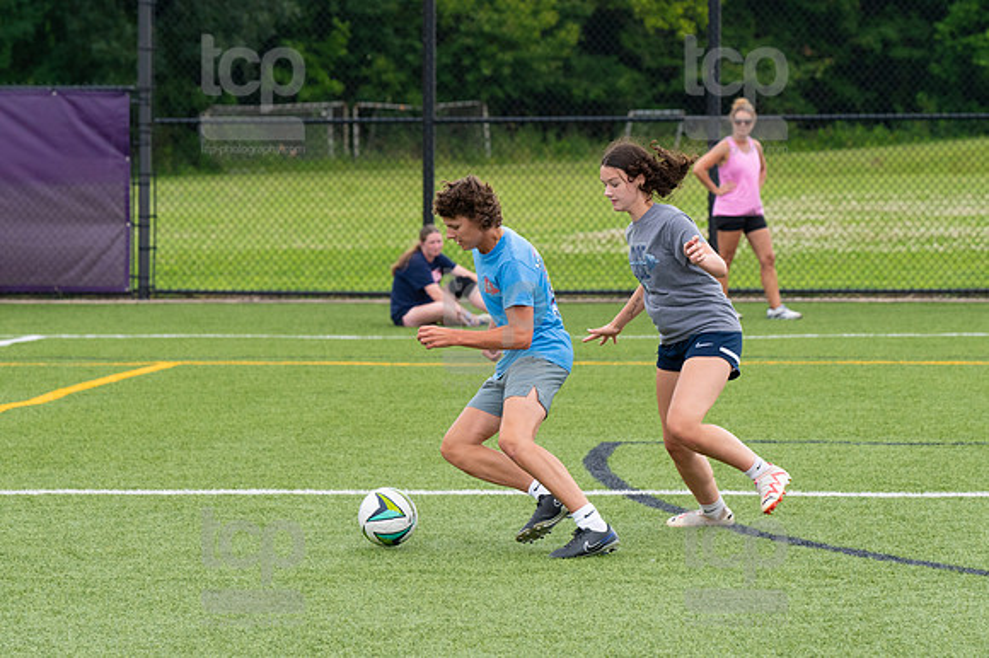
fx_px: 5546
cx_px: 494
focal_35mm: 202
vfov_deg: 6.8
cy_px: 329
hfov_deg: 10.2
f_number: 5.6
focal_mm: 135
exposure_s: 1/1250
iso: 500
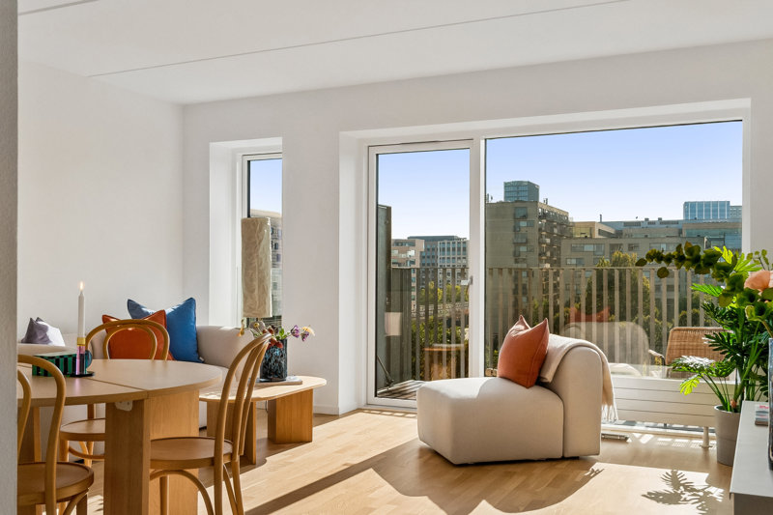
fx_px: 773
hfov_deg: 53.1
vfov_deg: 36.9
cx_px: 386
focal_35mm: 36
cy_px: 258
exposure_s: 1/320
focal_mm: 24
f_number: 10
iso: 200
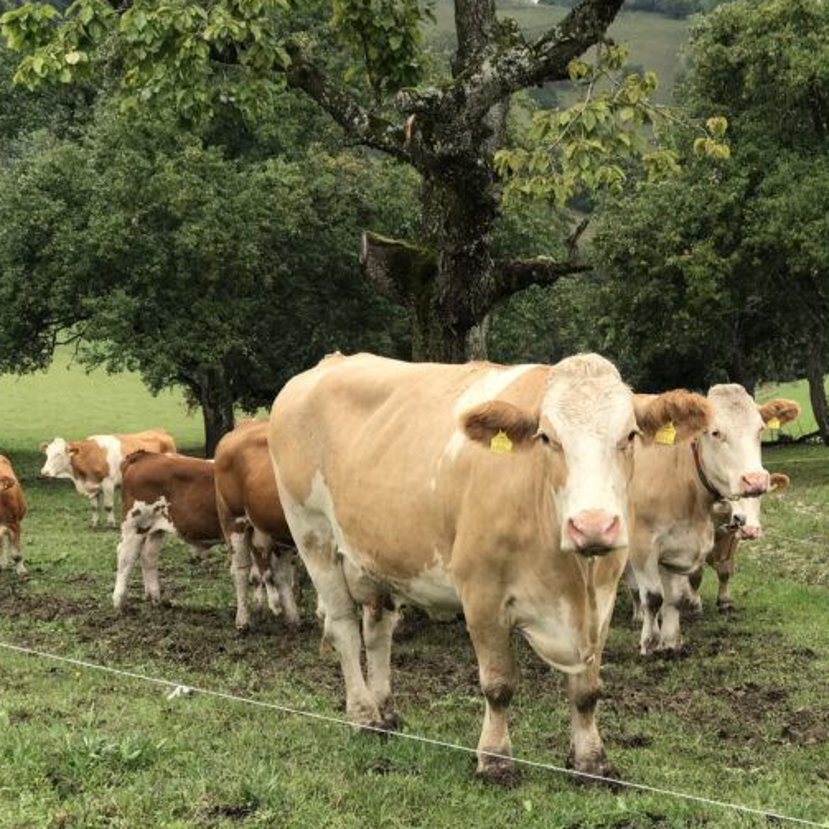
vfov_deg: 22.5
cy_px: 425
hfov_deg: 22.4
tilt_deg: -10.6
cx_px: 559
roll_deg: +1.5
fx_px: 2086
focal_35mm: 77
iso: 20
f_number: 2.8
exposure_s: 1/231
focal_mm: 6.6
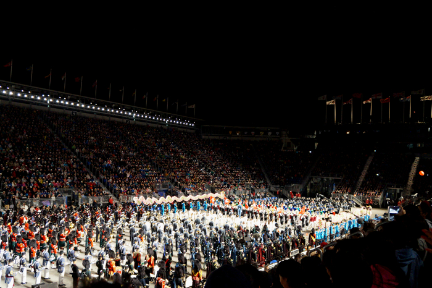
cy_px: 144
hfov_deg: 62.0
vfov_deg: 43.6
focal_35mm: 30
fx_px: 360
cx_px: 216
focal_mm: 20
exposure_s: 1/50
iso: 3200
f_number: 4
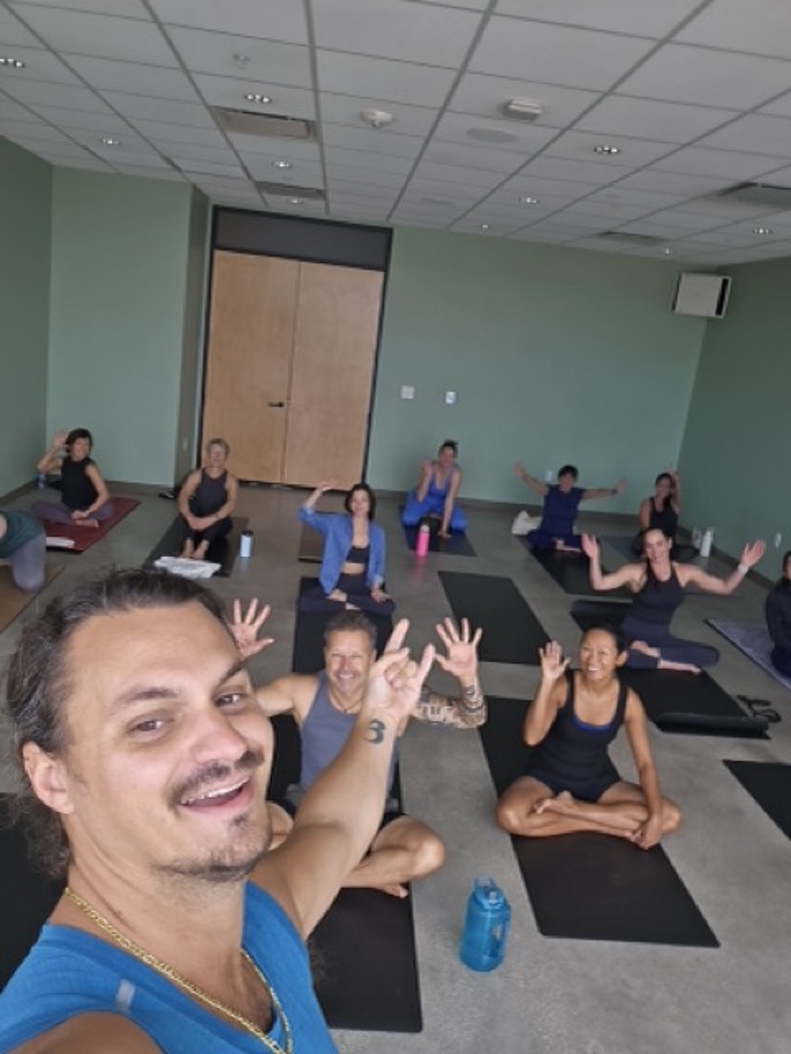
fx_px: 762
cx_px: 396
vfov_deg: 69.4
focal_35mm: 25
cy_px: 527
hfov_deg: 54.9
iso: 64
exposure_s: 1/120
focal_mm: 3.3
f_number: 2.2
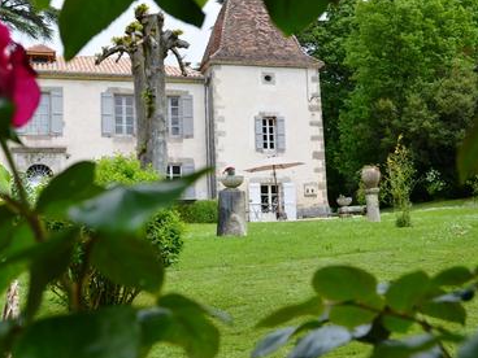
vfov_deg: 30.9
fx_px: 649
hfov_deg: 40.4
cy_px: 168
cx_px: 207
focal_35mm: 47
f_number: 7.1
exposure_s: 1/200
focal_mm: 24
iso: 100
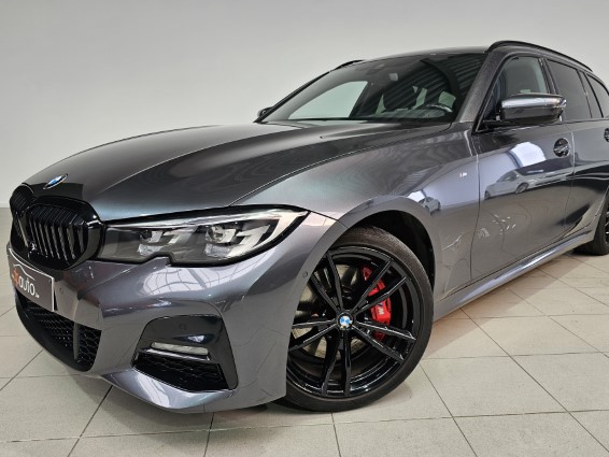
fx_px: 458
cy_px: 243
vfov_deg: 53.1
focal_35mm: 26
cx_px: 310
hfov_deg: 67.3
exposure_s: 1/180
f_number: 1.7
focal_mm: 6.3
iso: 64
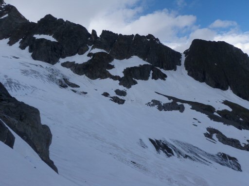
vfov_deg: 49.7
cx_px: 124
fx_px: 201
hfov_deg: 63.4
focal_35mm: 28
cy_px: 93
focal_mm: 5
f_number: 5
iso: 50
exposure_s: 1/250
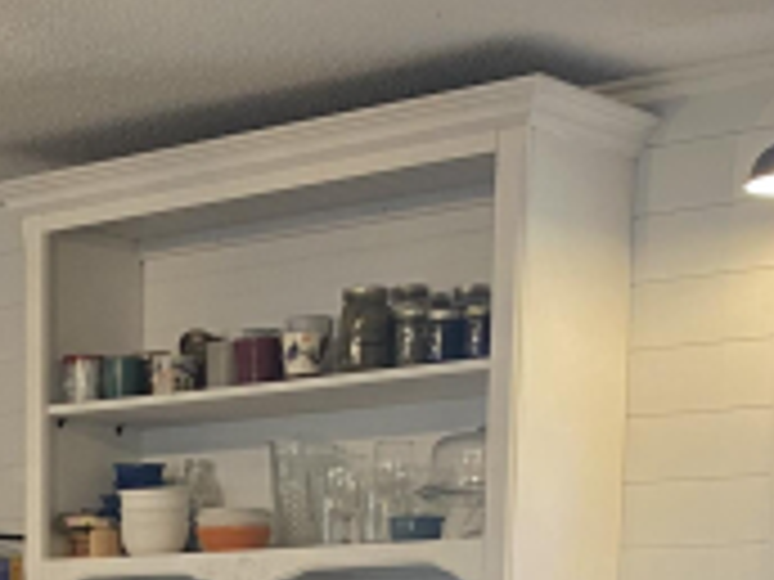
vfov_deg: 13.4
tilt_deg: -9.0
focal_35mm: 101
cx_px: -11
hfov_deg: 18.9
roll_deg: +0.0
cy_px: 976
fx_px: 2258
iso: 250
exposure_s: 1/60
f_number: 1.8
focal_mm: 4.25
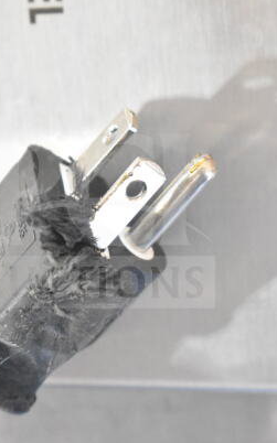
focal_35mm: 128
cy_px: 221
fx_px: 1544
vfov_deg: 16.3
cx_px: 90
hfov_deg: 10.2
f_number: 5.6
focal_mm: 55
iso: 9000
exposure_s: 1/100
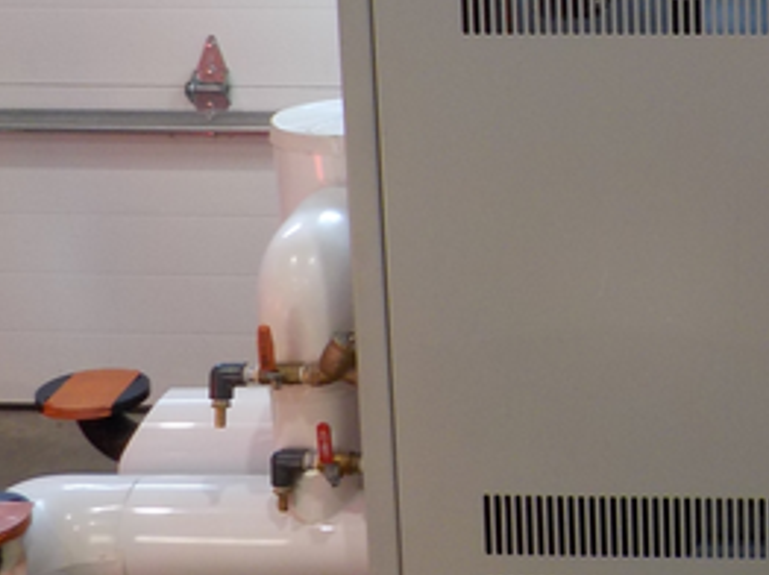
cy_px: -4
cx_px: 839
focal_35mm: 86
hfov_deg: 21.6
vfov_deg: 16.8
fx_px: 1909
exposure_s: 1/40
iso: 125
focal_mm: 4.1
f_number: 3.3
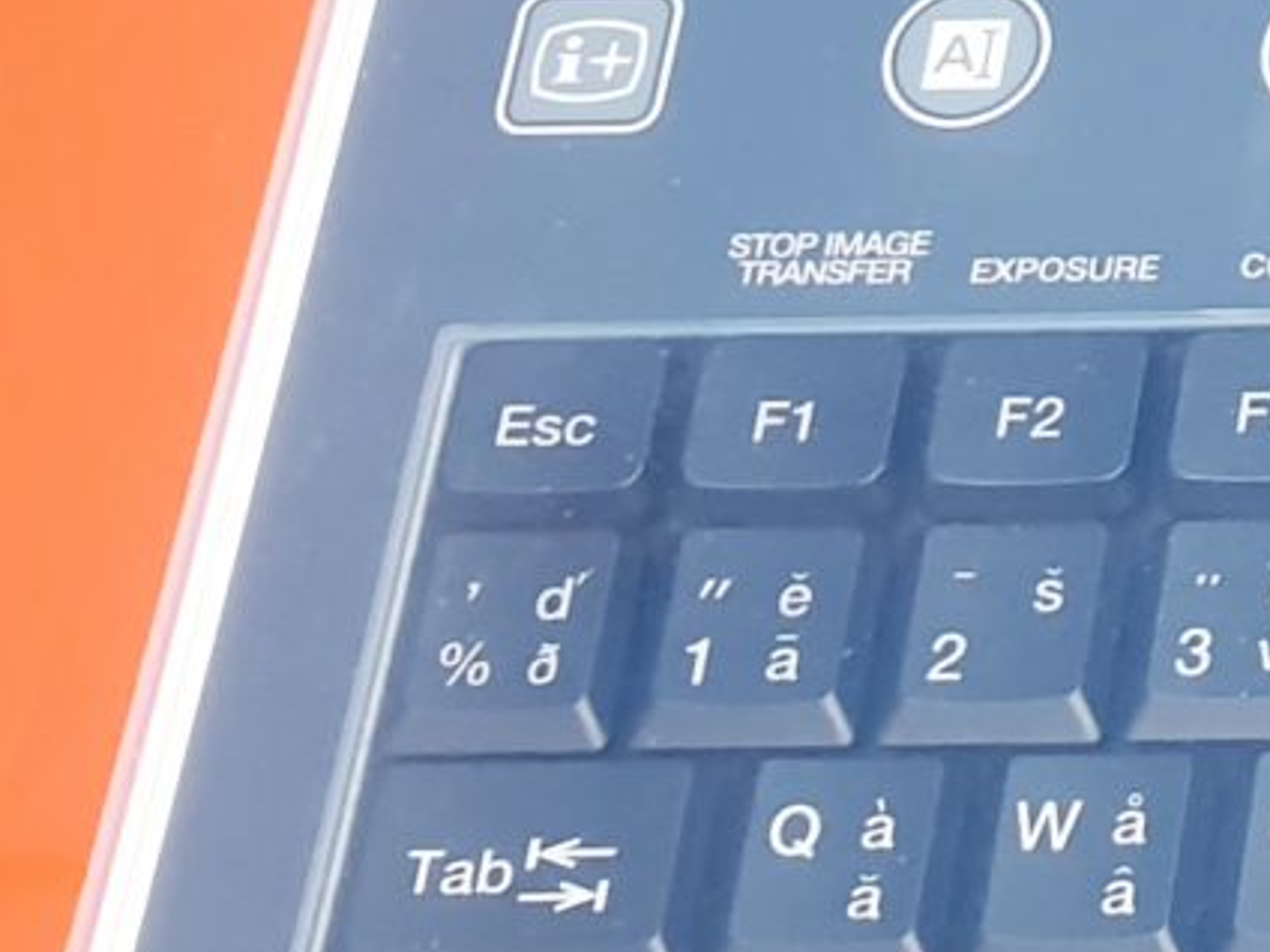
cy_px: -560
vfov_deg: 9.2
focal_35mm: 157
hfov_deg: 10.7
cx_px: 3100
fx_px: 5760
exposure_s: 1/50
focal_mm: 4.3
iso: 125
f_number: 2.4
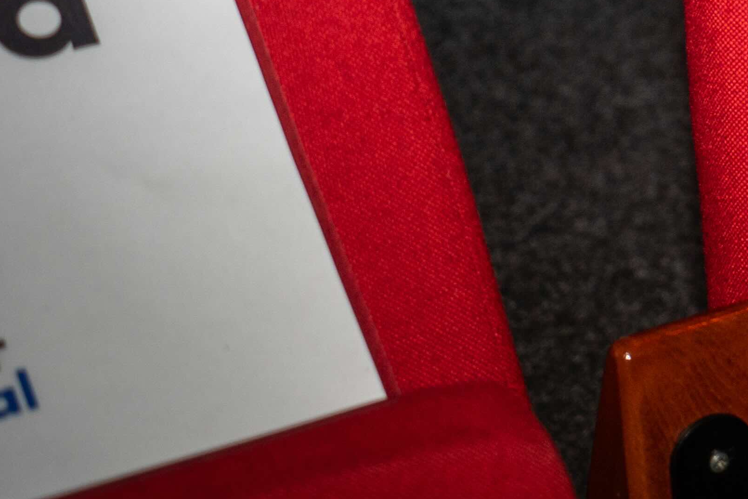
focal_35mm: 175
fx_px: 3636
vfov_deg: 7.7
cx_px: 1330
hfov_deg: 11.0
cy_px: -221
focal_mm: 47
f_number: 3.5
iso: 250
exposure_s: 1/200
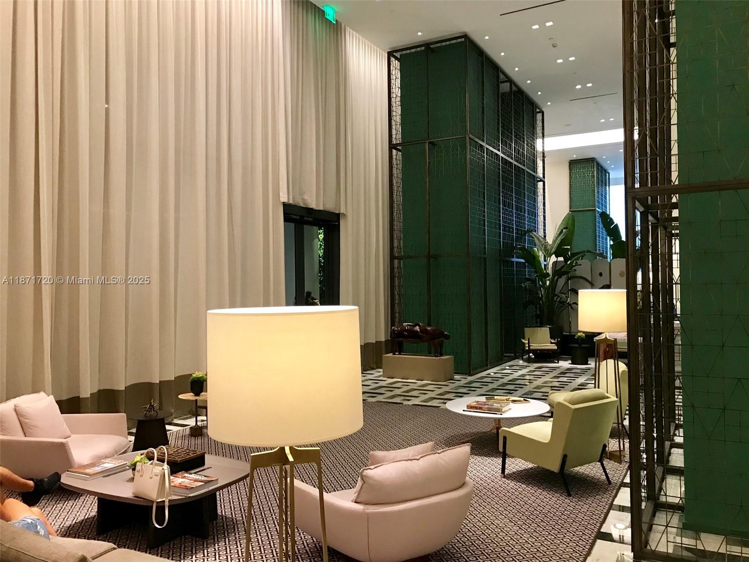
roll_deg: +0.6
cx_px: 374
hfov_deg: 63.4
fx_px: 606
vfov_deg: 49.7
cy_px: 281
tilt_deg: +1.2
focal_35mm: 28
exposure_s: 1/15
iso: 50
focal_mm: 3.99
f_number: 1.8
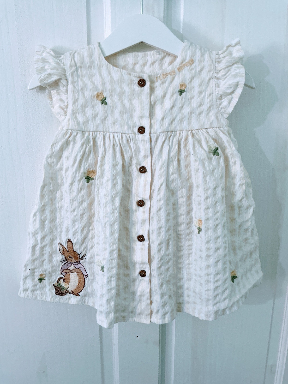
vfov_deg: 61.7
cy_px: 192
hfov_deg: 48.2
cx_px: 144
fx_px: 322
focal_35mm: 29
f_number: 1.8
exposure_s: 1/50
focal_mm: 3
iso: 100
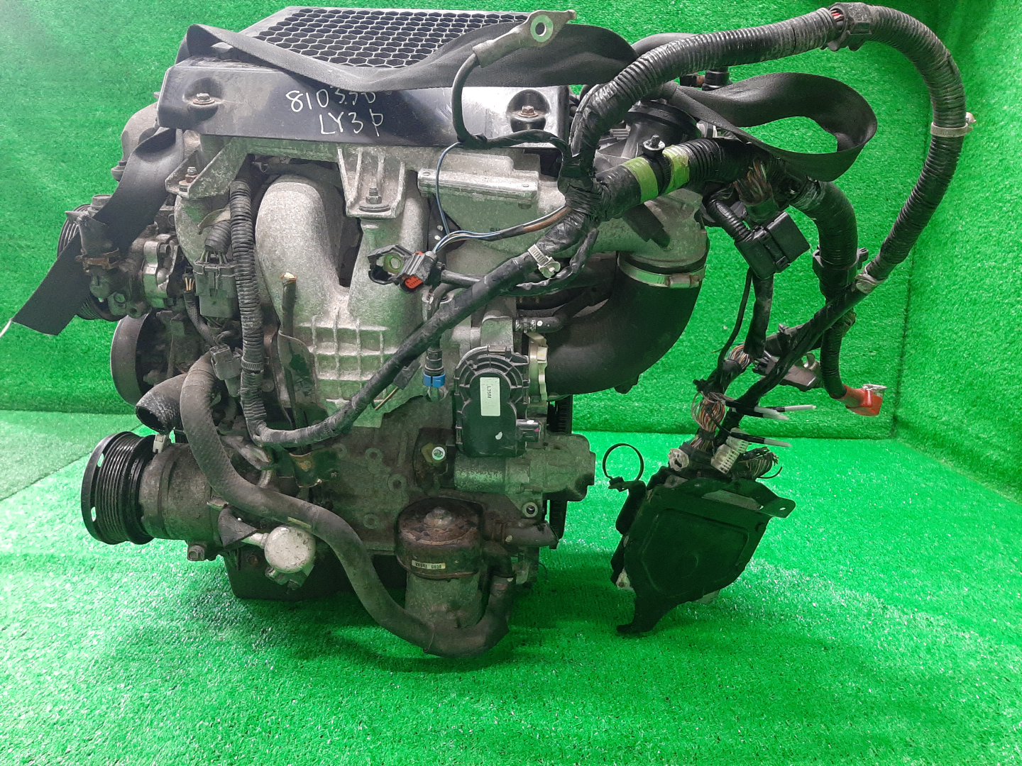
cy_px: 383
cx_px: 511
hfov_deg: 67.3
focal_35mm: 26
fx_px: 768
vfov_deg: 53.1
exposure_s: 1/50
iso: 243
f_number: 1.7
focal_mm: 3.93
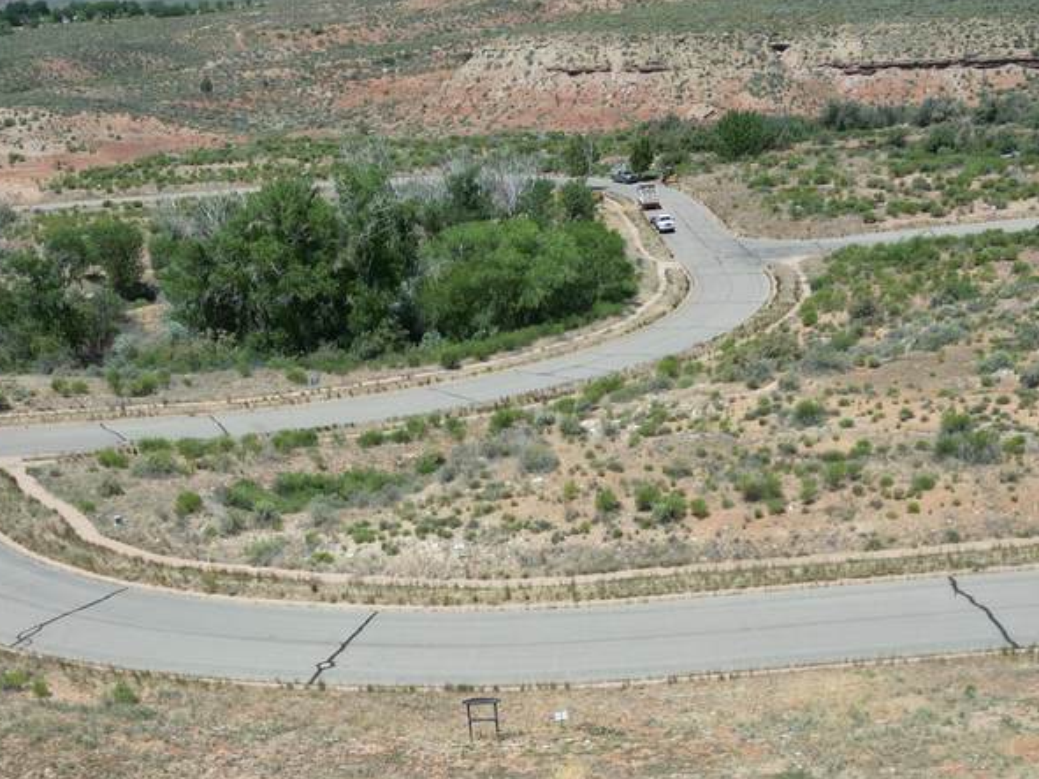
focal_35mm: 52
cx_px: 508
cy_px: 783
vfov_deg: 26.5
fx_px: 1560
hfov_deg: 36.8
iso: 110
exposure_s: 1/3000
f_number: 1.7
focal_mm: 6.72
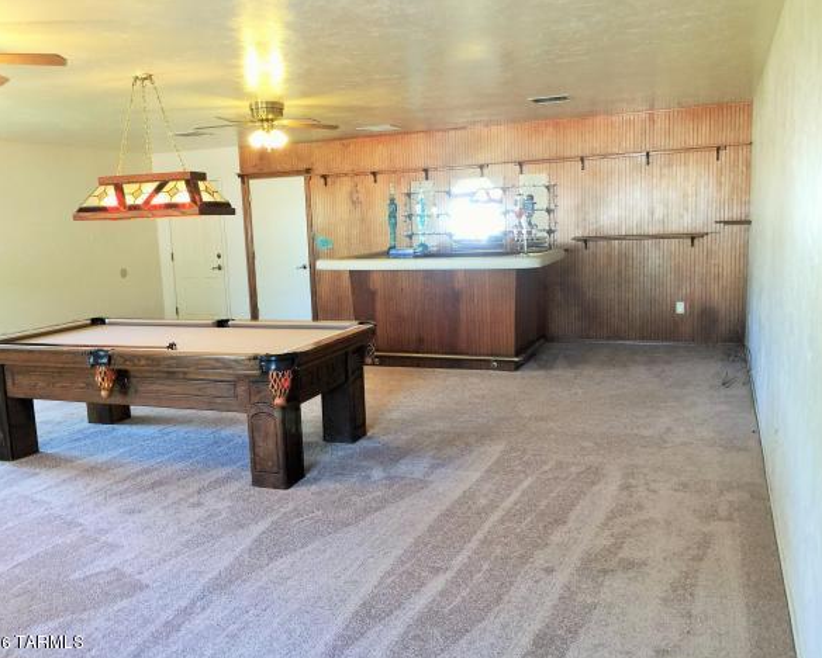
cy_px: 333
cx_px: 401
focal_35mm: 31
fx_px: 755
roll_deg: +2.2
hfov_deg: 57.1
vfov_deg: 47.2
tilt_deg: -7.4
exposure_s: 1/17
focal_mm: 4.15
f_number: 2.2
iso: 50
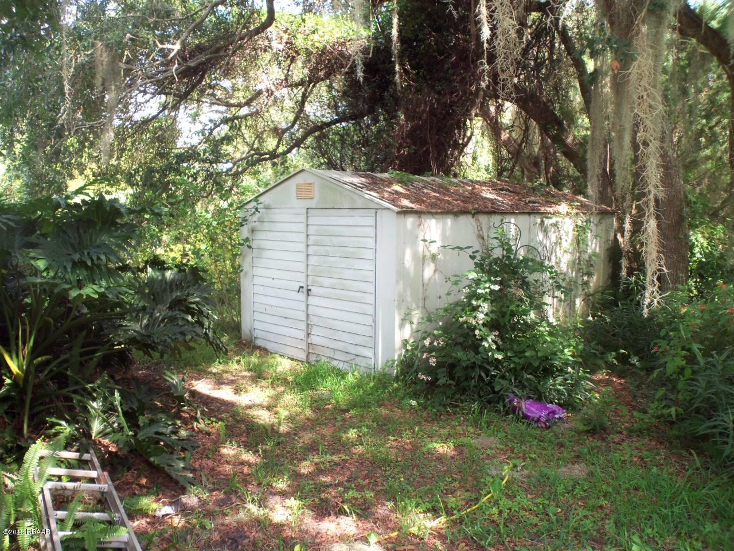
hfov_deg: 61.7
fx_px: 615
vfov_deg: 48.2
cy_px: 276
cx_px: 367
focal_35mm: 29
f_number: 3.4
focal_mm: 5.2
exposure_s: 1/40
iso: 80
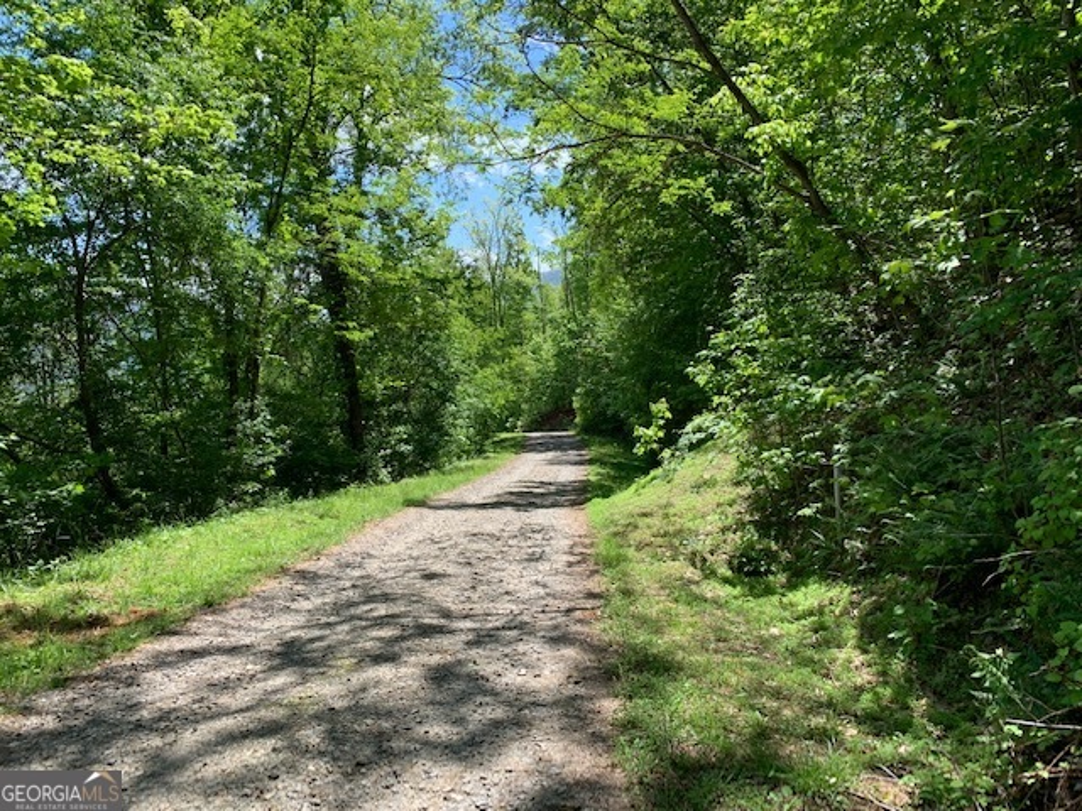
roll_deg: +1.7
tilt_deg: -5.3
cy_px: 406
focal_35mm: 26
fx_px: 813
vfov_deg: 53.1
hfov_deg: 67.3
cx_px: 541
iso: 25
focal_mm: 4.25
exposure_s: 1/660
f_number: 1.8
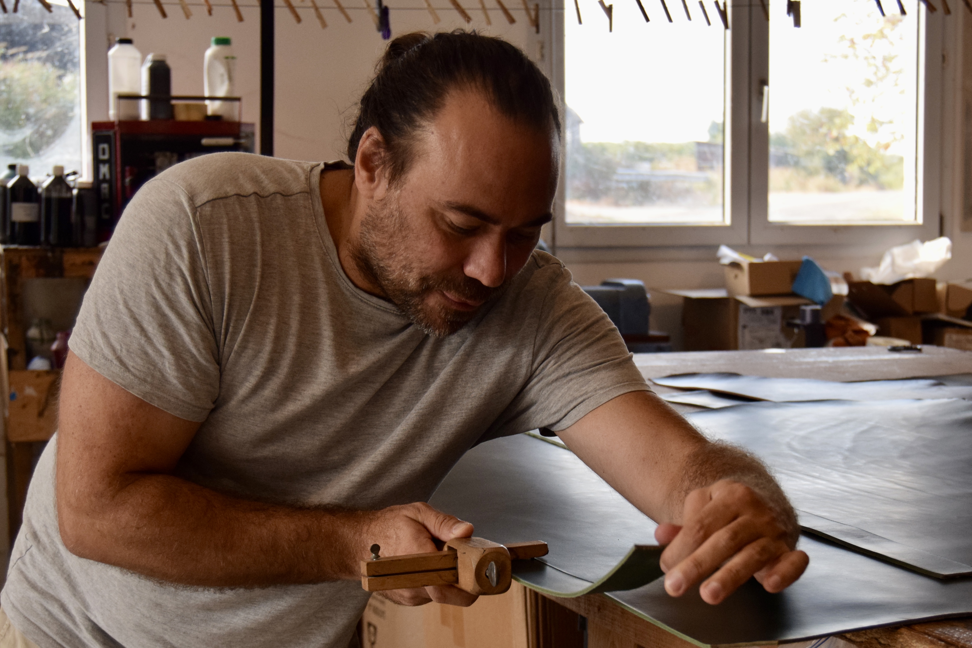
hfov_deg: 35.1
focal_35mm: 57
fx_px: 1539
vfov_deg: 23.8
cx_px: 486
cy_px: 324
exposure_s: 1/500
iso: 900
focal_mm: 38
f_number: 4.8
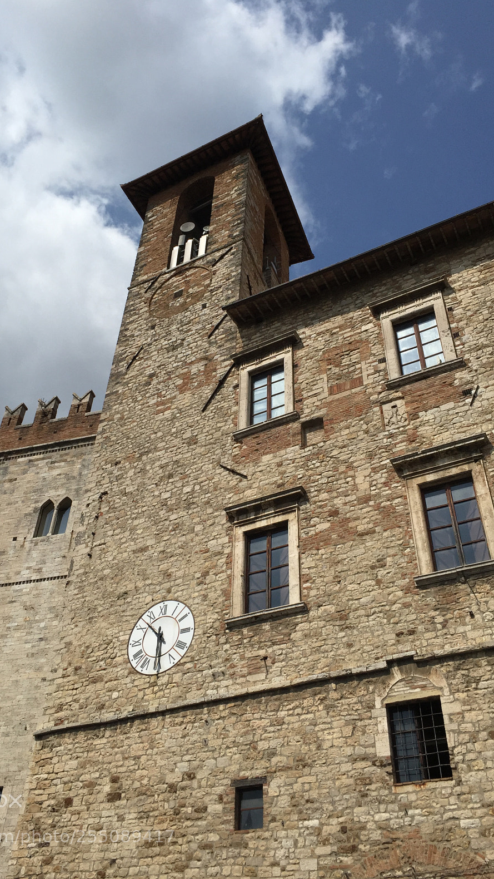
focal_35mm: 32
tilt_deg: +43.3
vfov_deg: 61.0
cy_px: 435
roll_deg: -3.4
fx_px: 745
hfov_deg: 36.6
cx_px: 217
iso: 32
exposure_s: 1/4950
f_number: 2.2
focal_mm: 4.15
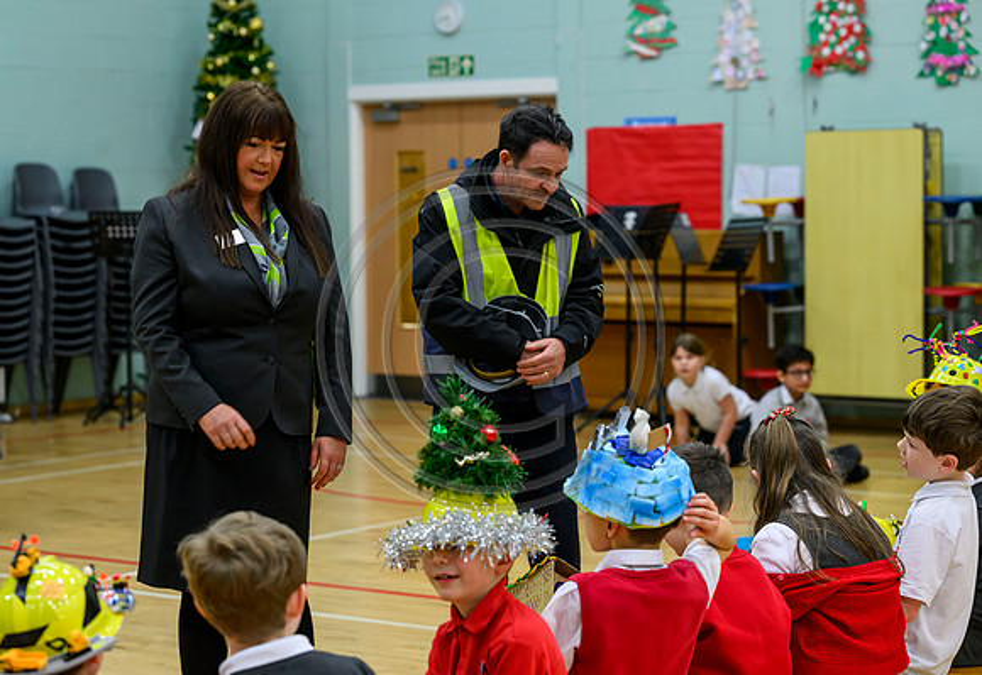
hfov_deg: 23.5
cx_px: 475
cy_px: 338
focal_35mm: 86
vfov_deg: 16.3
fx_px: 2365
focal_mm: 84
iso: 2500
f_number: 4
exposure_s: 1/200
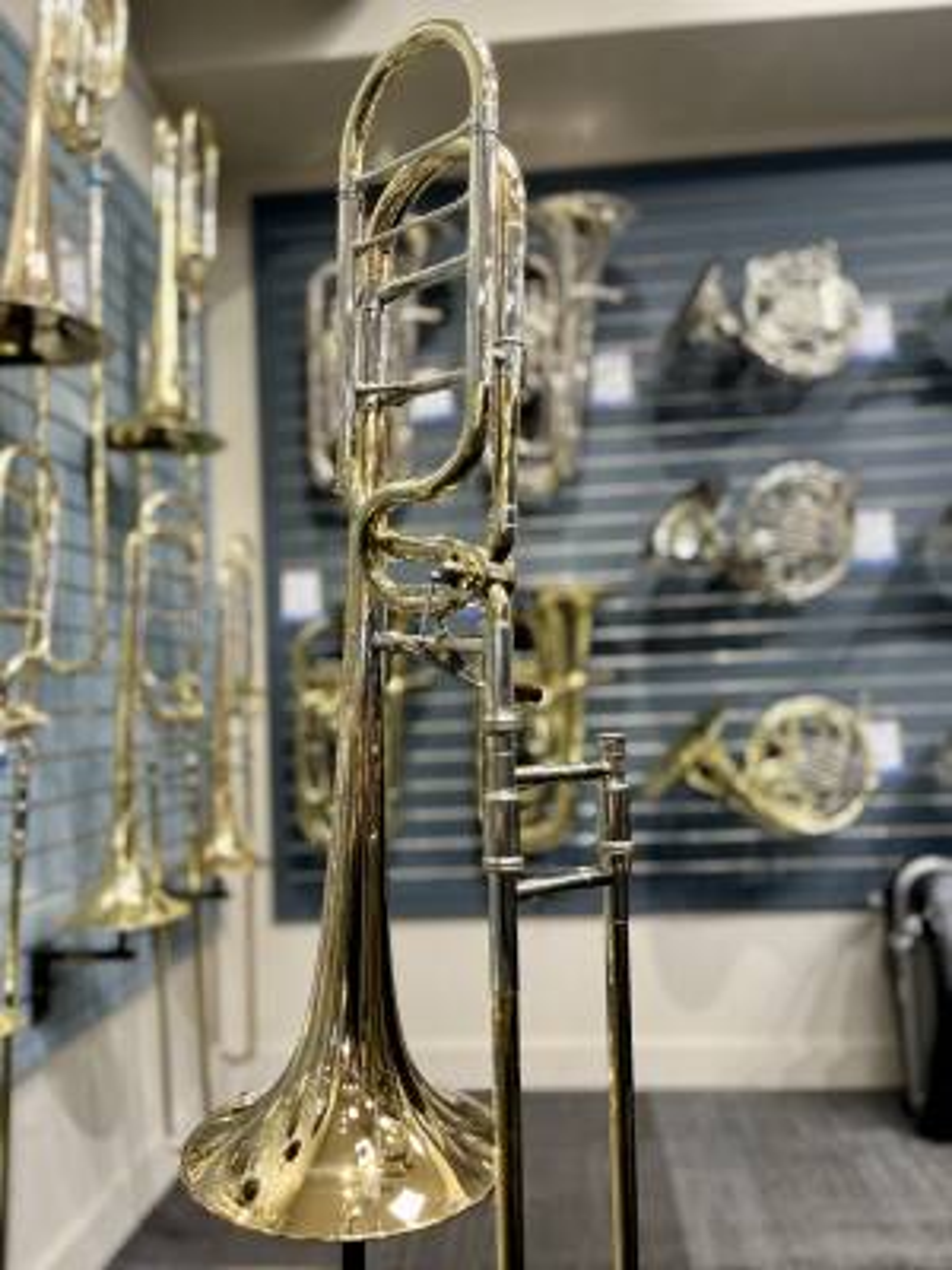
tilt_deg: +3.4
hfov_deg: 53.1
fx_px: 953
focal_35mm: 26
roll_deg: +2.4
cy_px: 635
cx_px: 476
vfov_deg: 67.3
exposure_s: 1/120
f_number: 1.6
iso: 100
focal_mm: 5.1
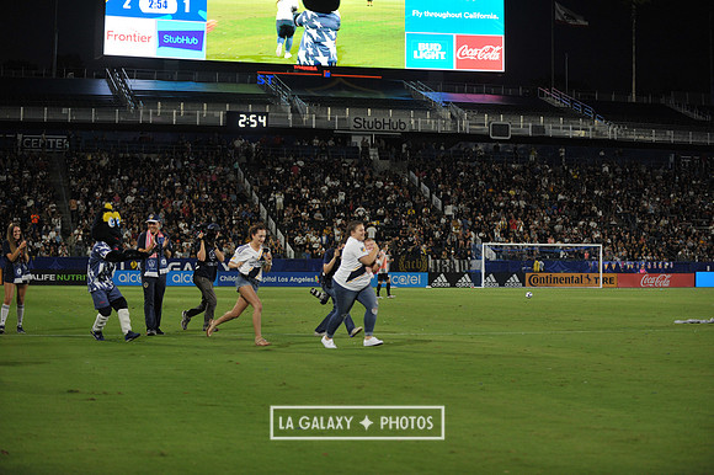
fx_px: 1387
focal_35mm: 70
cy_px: 238
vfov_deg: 19.4
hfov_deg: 28.9
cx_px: 357
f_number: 2.8
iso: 1250
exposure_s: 1/1000
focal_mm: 70
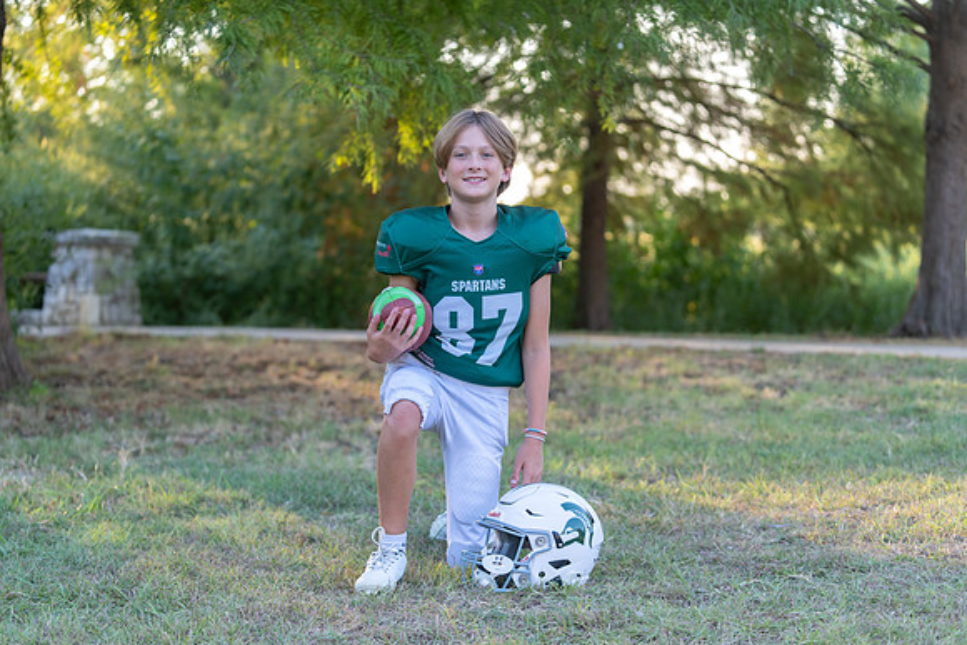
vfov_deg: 19.5
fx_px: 1881
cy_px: 322
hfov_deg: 28.8
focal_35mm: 70
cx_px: 484
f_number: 2.8
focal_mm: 70
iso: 250
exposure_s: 1/320
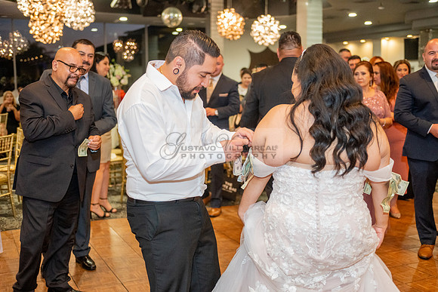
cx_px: 219
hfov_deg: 44.5
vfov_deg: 30.5
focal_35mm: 44
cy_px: 146
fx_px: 535
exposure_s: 1/200
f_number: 2.8
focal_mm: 44
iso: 2500
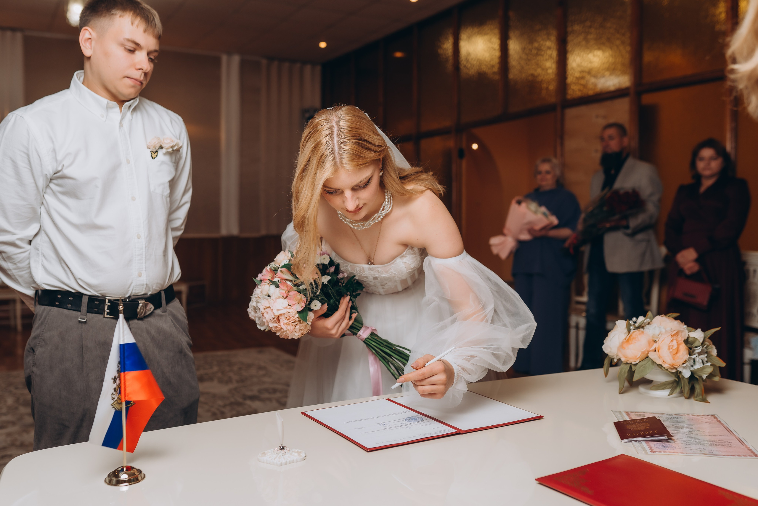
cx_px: 379
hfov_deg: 54.4
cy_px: 253
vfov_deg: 37.9
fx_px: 737
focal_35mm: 35
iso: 160
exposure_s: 1/200
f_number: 2.8
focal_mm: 35
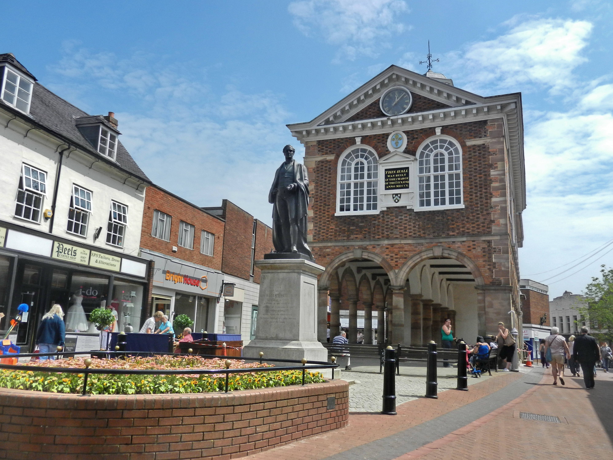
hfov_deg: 61.7
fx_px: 514
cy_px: 230
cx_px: 306
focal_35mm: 29
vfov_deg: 48.2
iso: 160
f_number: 3.6
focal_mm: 5.1
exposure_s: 1/1600
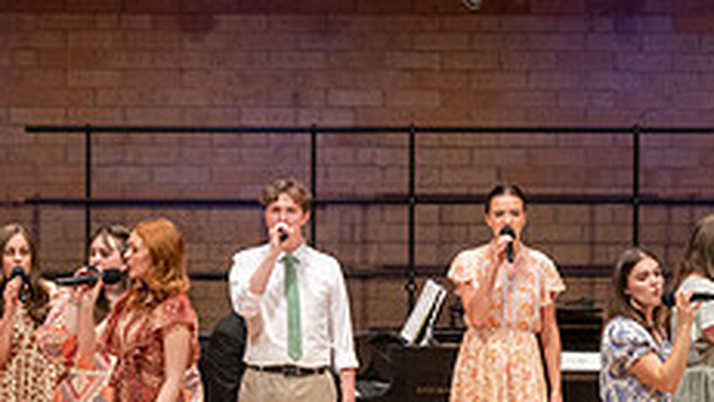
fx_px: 5813
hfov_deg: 7.0
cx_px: 350
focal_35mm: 307
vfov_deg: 4.0
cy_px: 333
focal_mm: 110
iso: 2000
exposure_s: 1/500
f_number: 2.8
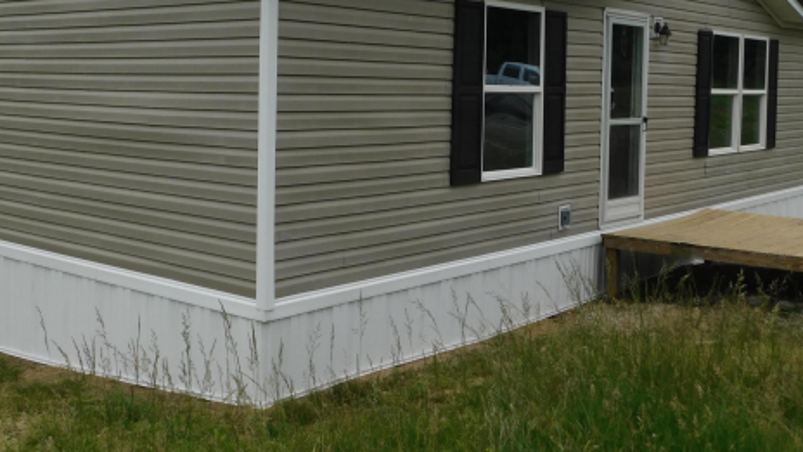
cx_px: 290
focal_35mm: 47
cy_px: 92
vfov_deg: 25.0
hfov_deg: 43.3
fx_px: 1001
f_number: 3.2
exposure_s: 1/1000
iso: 125
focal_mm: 5.3
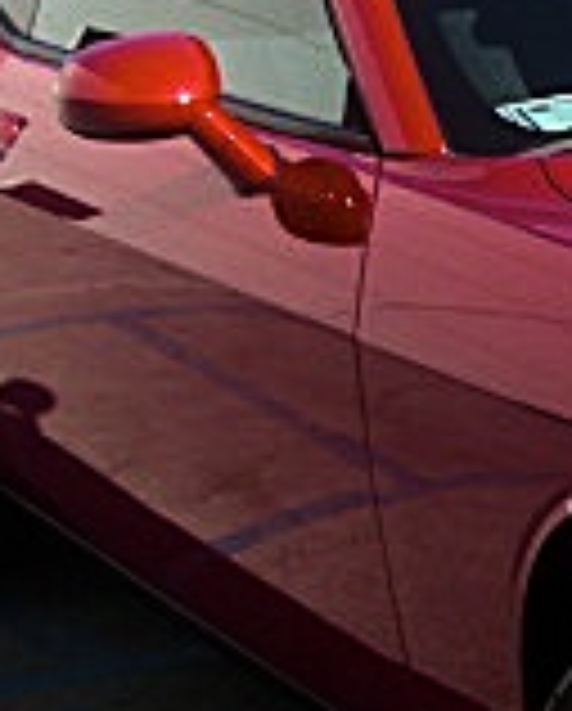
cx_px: 1103
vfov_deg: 13.5
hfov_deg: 10.2
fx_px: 2996
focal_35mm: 142
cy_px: 508
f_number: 2.8
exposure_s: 1/400
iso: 50
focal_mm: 6.3
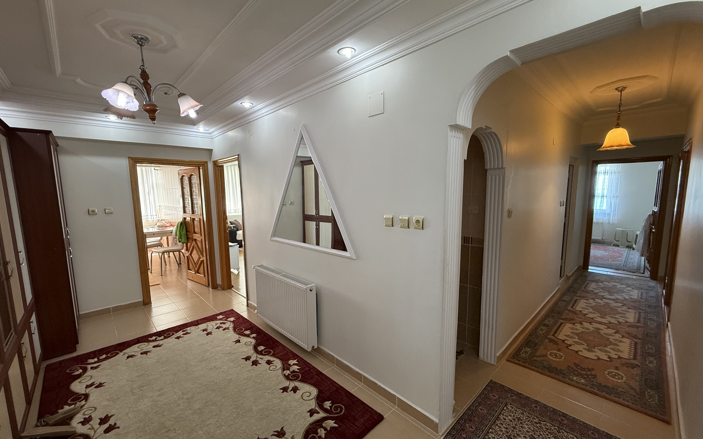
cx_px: 348
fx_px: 287
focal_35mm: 15
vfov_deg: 74.8
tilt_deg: -6.3
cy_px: 226
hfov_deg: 101.5
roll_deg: +0.5
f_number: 2.2
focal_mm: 2.22
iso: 320
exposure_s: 1/100
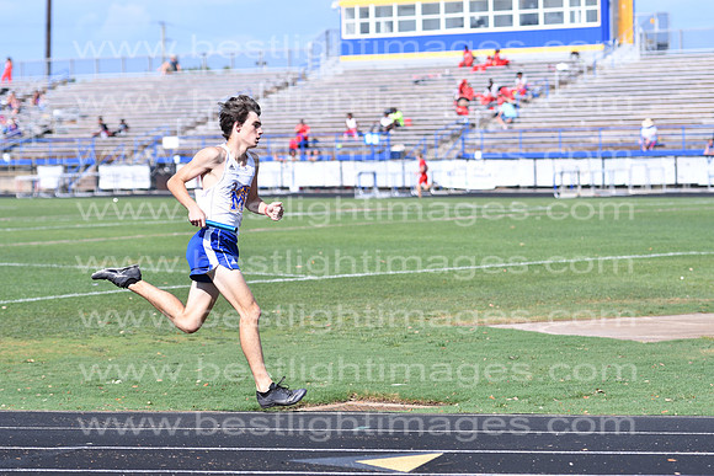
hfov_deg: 14.4
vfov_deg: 9.6
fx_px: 2827
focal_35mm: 142
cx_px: 357
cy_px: 238
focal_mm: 95
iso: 200
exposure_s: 1/2500
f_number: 4
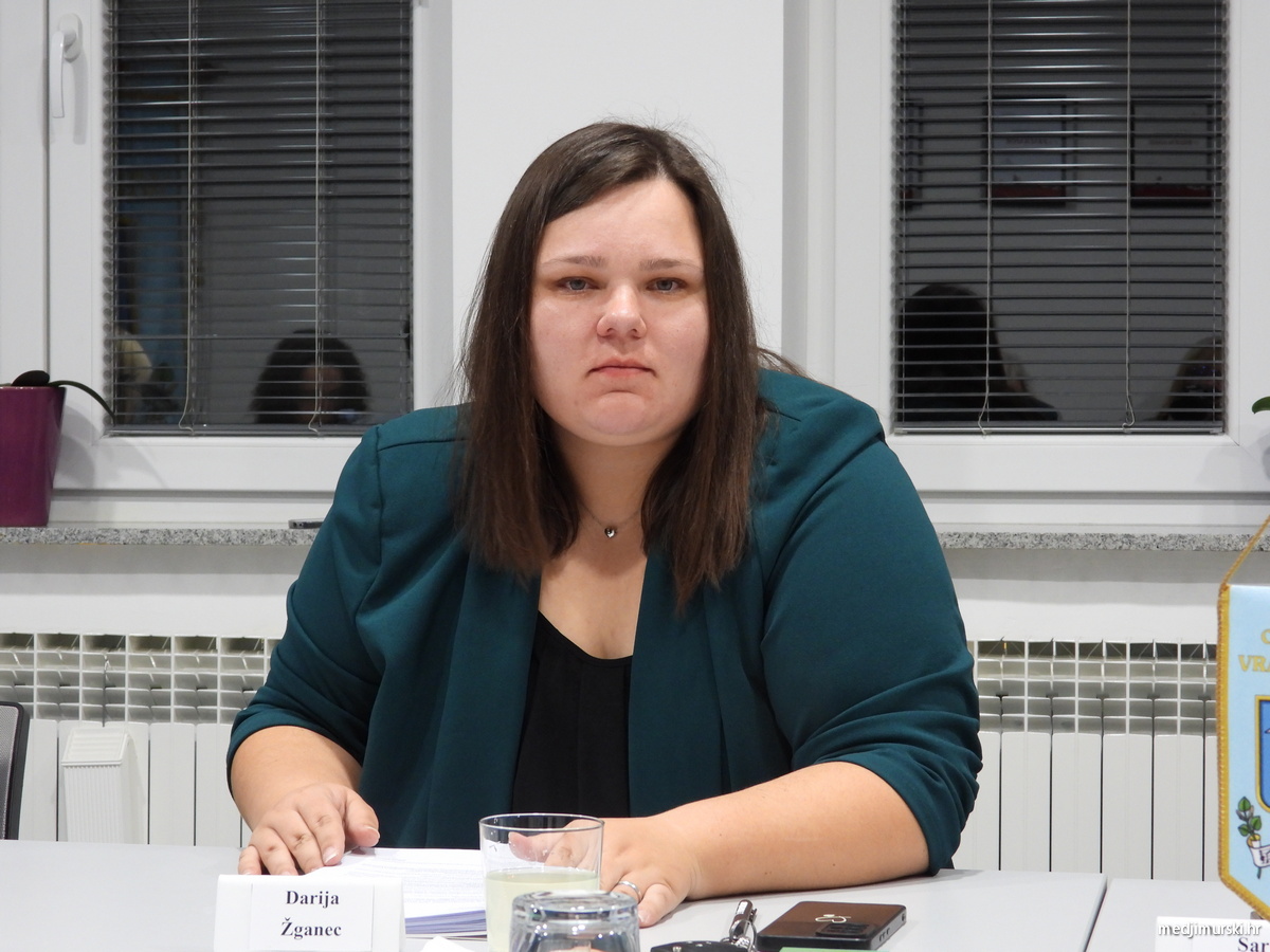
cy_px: 476
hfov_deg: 23.0
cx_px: 635
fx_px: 3119
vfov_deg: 17.4
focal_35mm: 85
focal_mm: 15.3
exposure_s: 1/40
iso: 400
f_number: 3.5
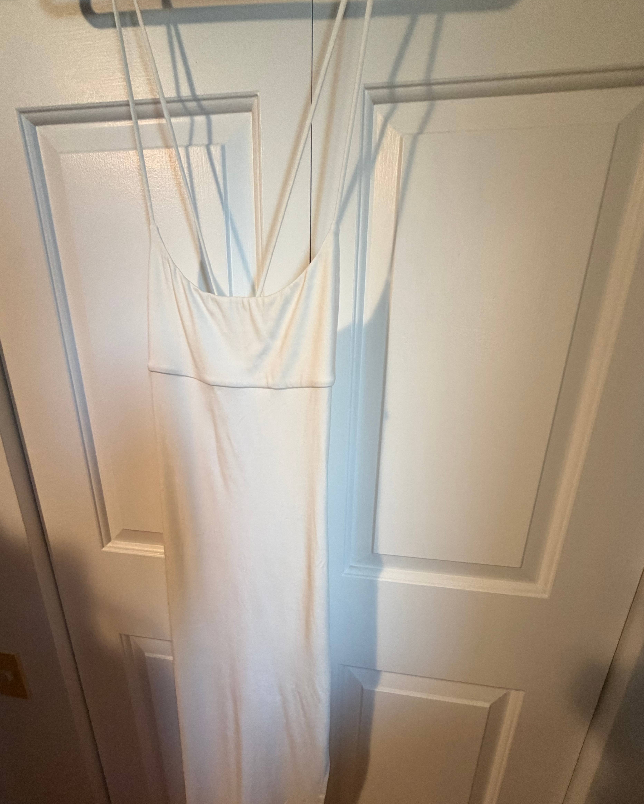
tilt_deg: -16.7
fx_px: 357
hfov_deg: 84.0
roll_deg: -0.7
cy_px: 437
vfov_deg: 96.6
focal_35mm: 15
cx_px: 318
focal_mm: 2.22
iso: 320
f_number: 2.2
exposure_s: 1/60
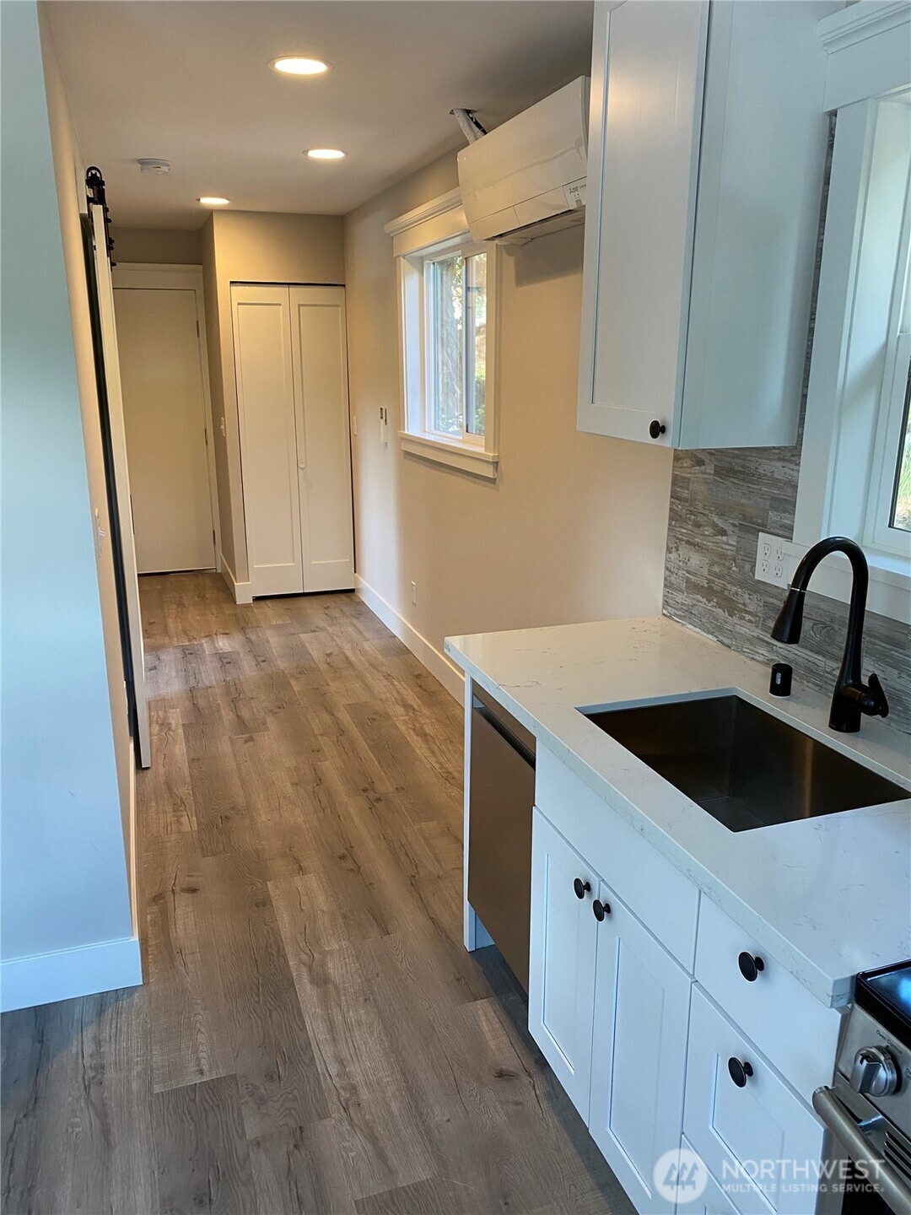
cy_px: 608
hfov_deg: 53.1
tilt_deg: -14.2
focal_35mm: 26
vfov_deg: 67.3
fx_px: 912
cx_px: 456
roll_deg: +0.2
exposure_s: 1/60
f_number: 1.8
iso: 100
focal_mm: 4.25
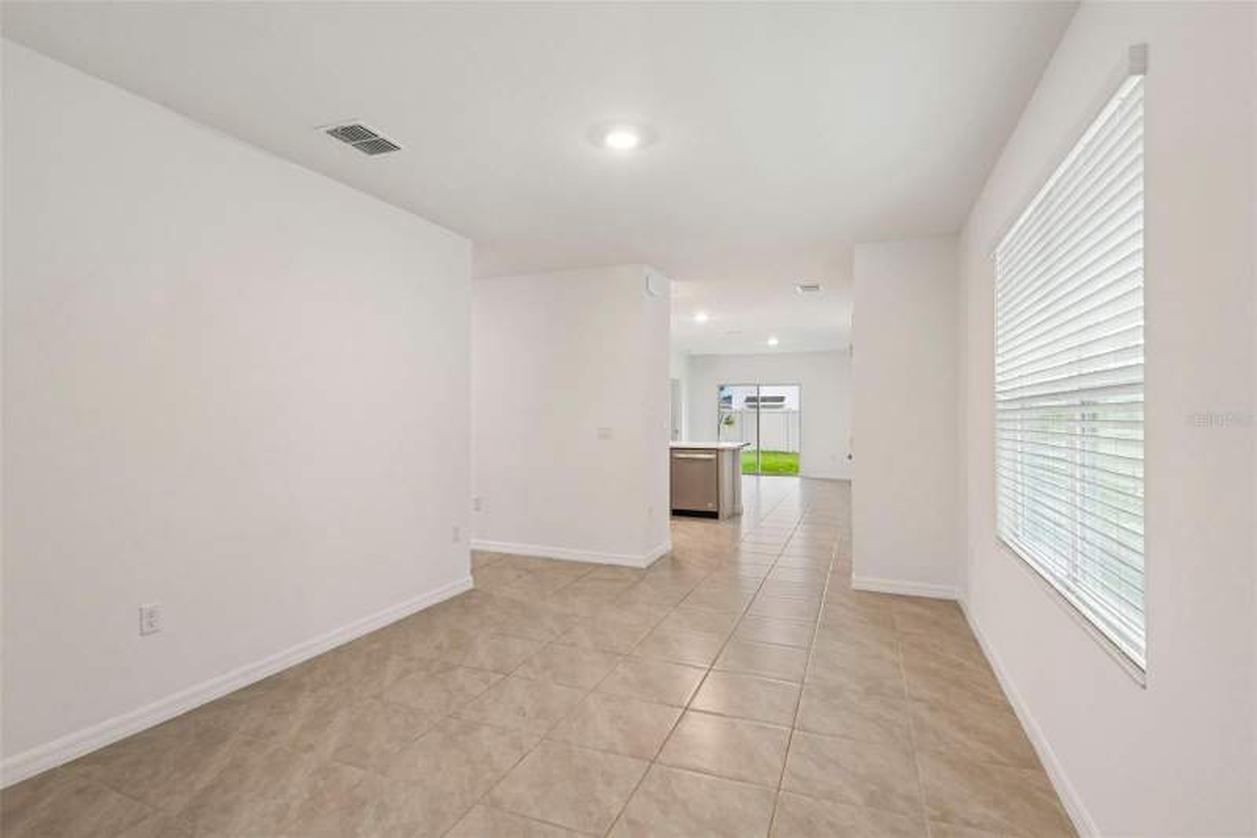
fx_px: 593
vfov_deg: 70.4
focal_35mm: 17
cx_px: 628
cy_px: 419
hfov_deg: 93.3
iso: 400
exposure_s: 1/13
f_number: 8
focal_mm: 17
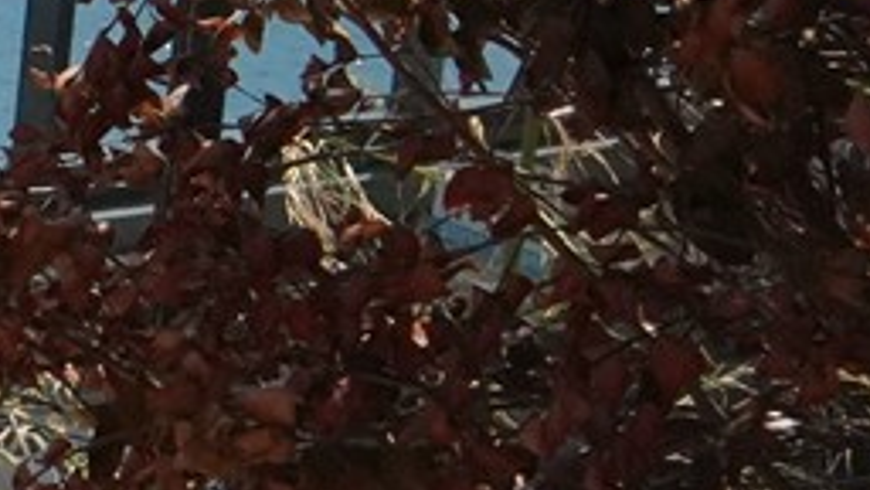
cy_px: -228
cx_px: -2450
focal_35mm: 286
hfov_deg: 6.3
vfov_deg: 4.2
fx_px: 6598
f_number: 18
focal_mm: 35
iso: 3200
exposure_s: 1/1000
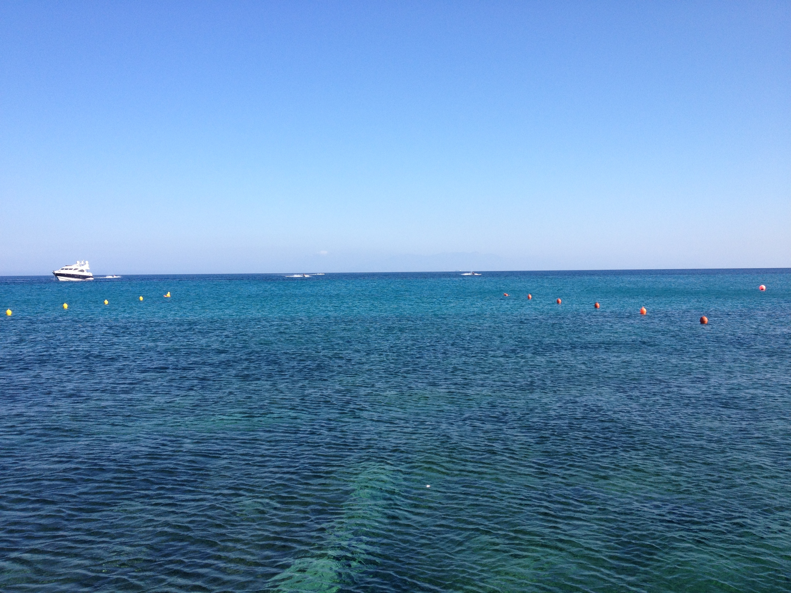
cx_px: 396
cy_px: 296
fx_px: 800
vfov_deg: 40.7
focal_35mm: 35
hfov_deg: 52.6
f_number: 2.4
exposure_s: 1/1175
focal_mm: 4.28
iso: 50
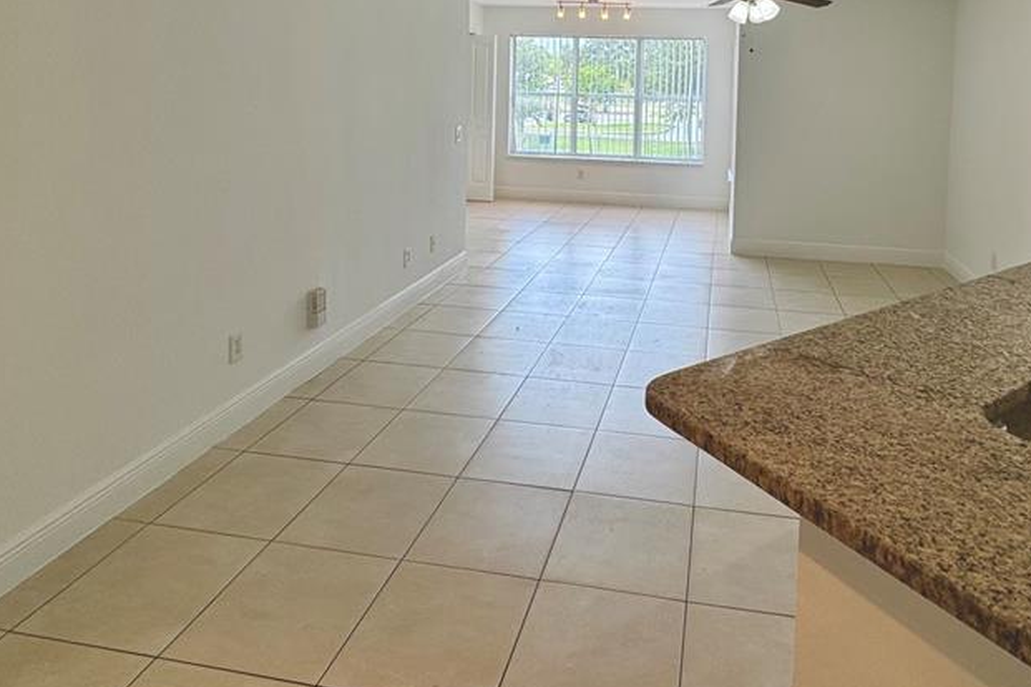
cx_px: 629
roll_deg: -1.6
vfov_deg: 48.8
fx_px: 687
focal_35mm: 24
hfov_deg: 72.8
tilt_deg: -1.9
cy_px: 101
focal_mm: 2.22
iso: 40
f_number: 2.2
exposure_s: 1/134
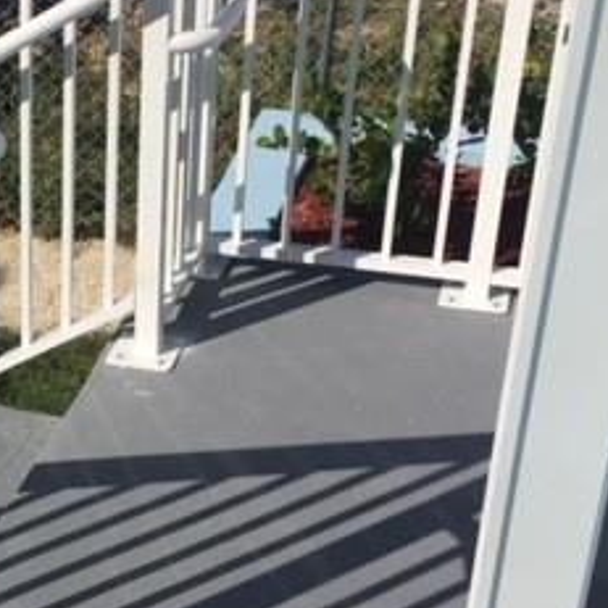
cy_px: 347
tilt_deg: -28.4
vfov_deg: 24.3
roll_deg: +0.7
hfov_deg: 23.4
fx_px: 1411
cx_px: 8
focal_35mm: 71
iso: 32
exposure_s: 1/6623
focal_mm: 4.15
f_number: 2.2
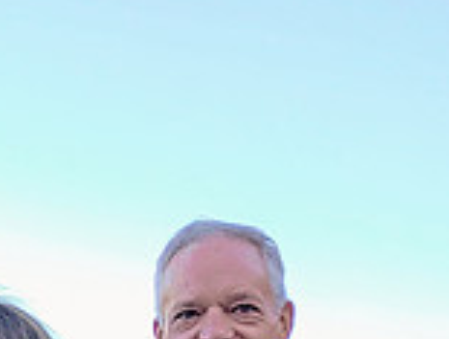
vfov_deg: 12.2
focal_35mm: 112
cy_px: 613
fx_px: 1456
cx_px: -336
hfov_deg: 15.3
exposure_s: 1/397
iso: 50
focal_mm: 4.23
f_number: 1.5
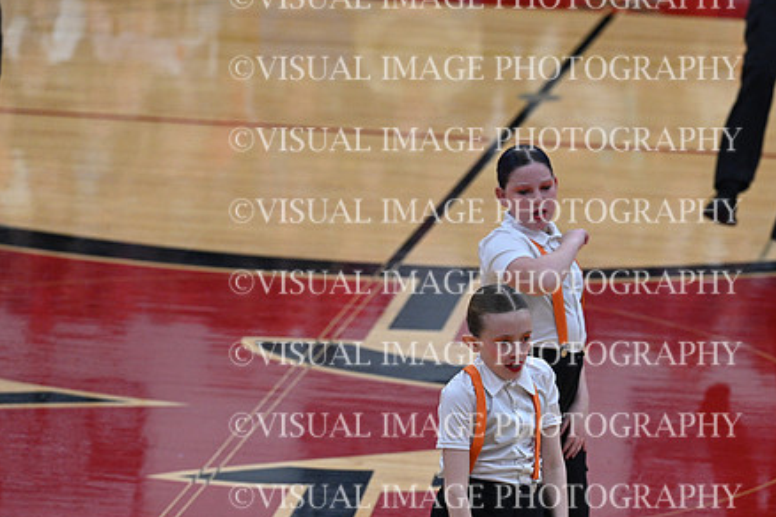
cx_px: 485
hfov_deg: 7.8
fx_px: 5712
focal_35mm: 265
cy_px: 318
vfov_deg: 5.2
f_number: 4
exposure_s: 1/400
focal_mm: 200
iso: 4000
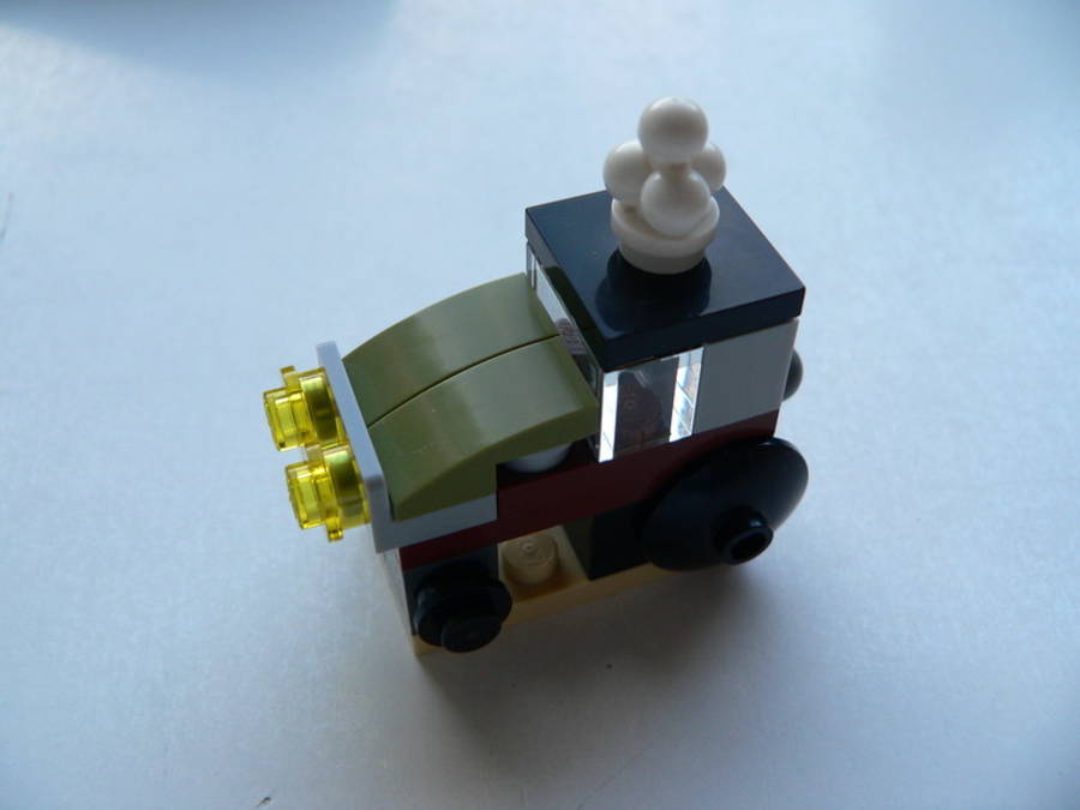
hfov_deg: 51.4
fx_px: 1123
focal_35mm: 36
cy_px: 405
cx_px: 540
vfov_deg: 39.7
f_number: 2.8
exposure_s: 1/60
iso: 100
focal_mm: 6
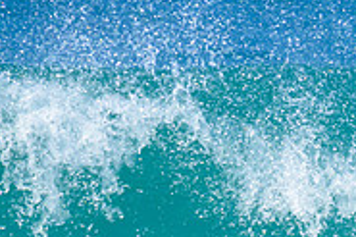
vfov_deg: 0.6
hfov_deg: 0.9
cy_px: 300
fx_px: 23662
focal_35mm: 2395
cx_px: 432
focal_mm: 560
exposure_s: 1/2000
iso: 1600
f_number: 8
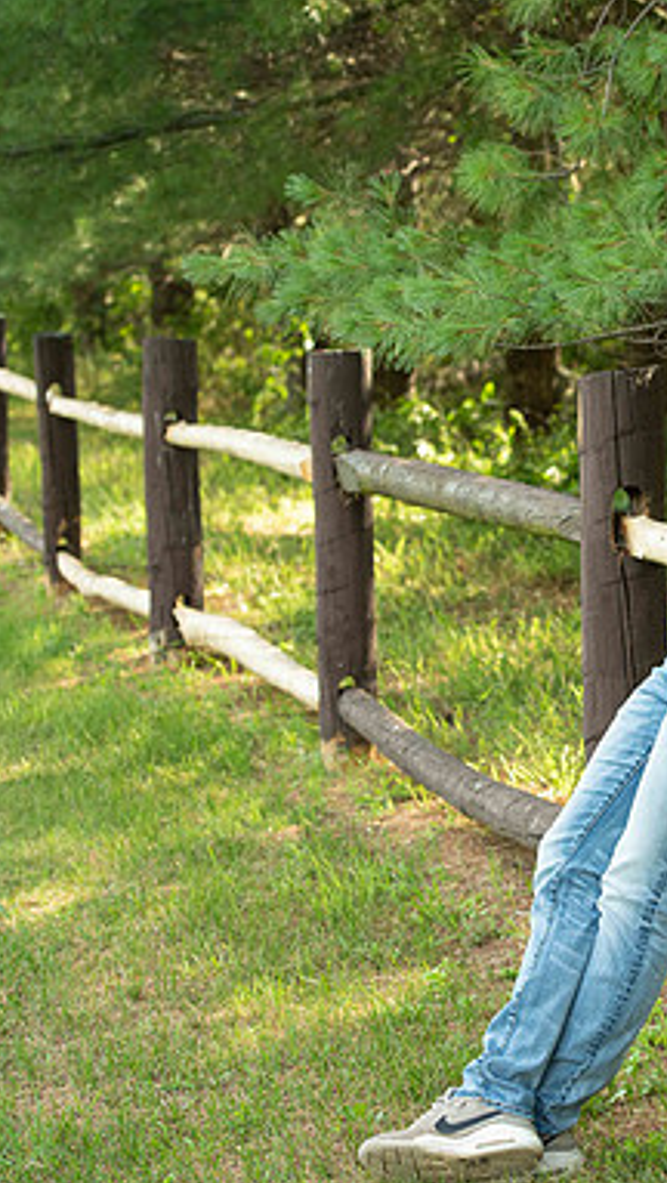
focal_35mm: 111
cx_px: 732
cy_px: 595
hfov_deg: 10.8
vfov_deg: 19.3
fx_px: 3483
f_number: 5
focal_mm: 70
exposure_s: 1/200
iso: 400
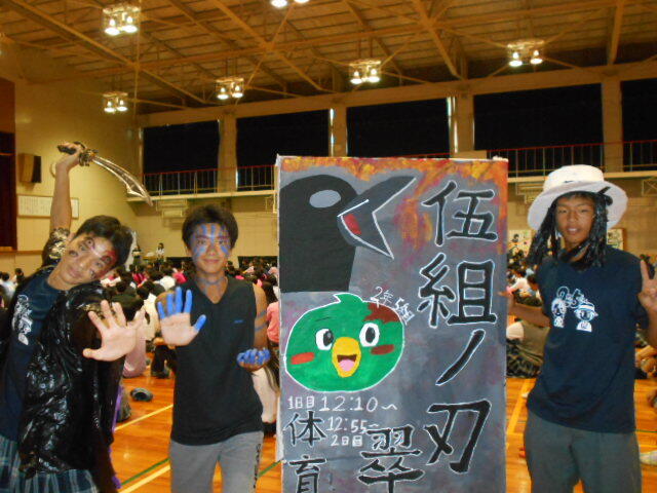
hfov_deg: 54.0
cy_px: 246
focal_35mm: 34
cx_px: 328
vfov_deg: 41.8
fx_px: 645
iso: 640
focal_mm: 5.8
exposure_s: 1/30
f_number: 3.6
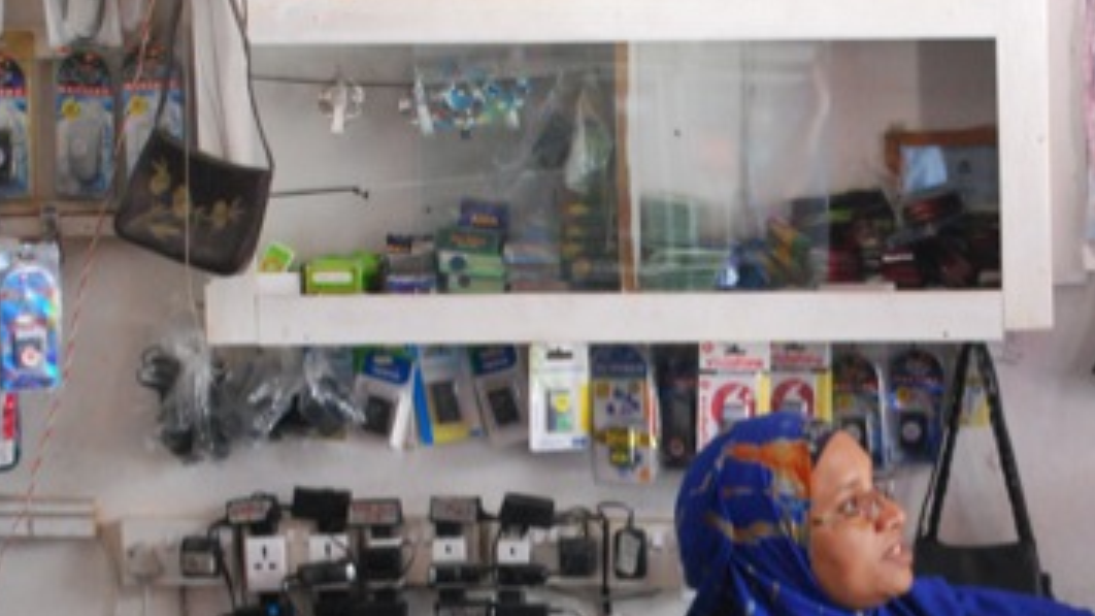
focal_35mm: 103
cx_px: 848
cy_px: 522
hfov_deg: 20.5
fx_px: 2996
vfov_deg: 11.7
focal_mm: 29
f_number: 4.8
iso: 1250
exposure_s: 1/30
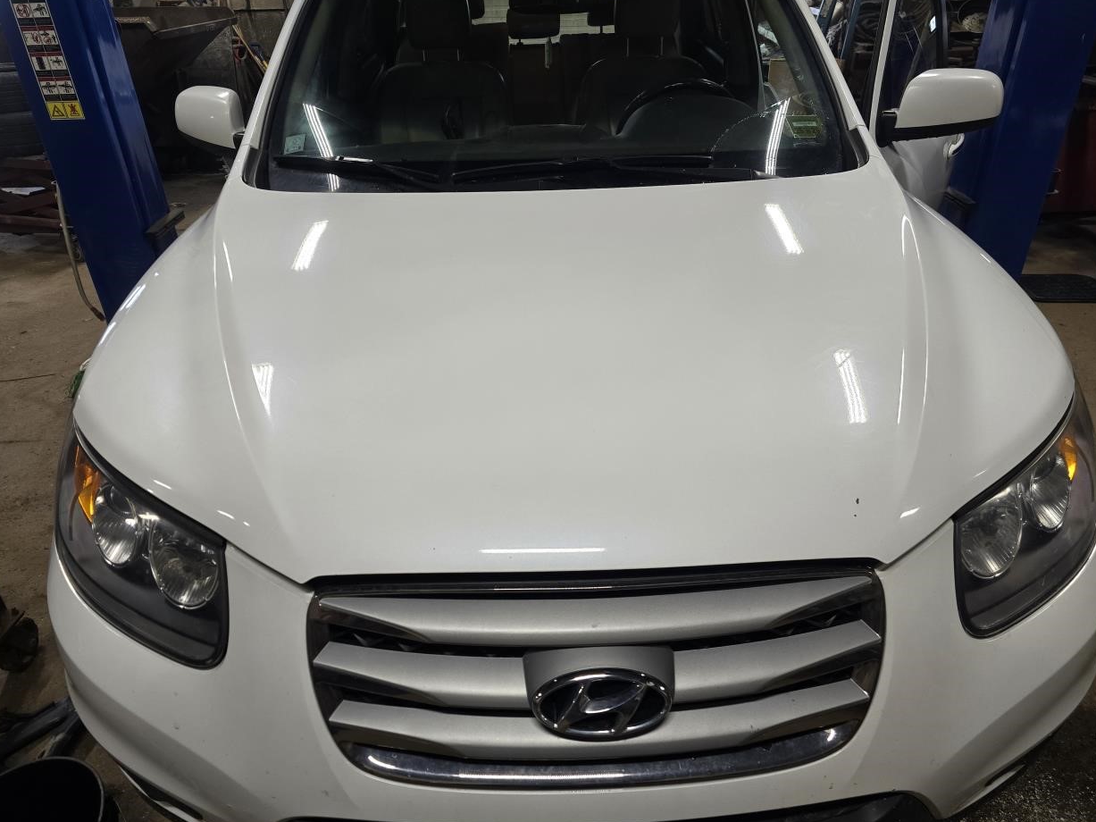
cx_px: 536
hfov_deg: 71.6
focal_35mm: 24
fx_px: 760
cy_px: 418
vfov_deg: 56.8
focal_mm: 6.3
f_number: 1.7
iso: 160
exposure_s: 1/120
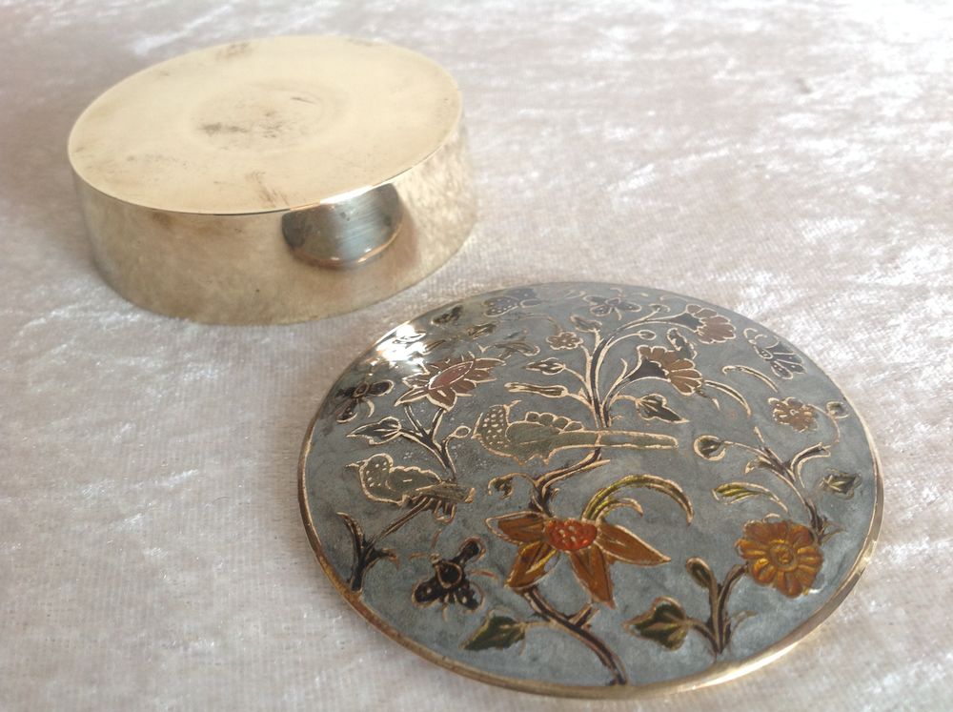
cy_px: 356
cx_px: 476
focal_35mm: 35
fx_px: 962
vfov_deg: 40.6
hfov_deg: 52.7
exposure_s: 1/24
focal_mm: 4.28
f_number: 2.4
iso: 50
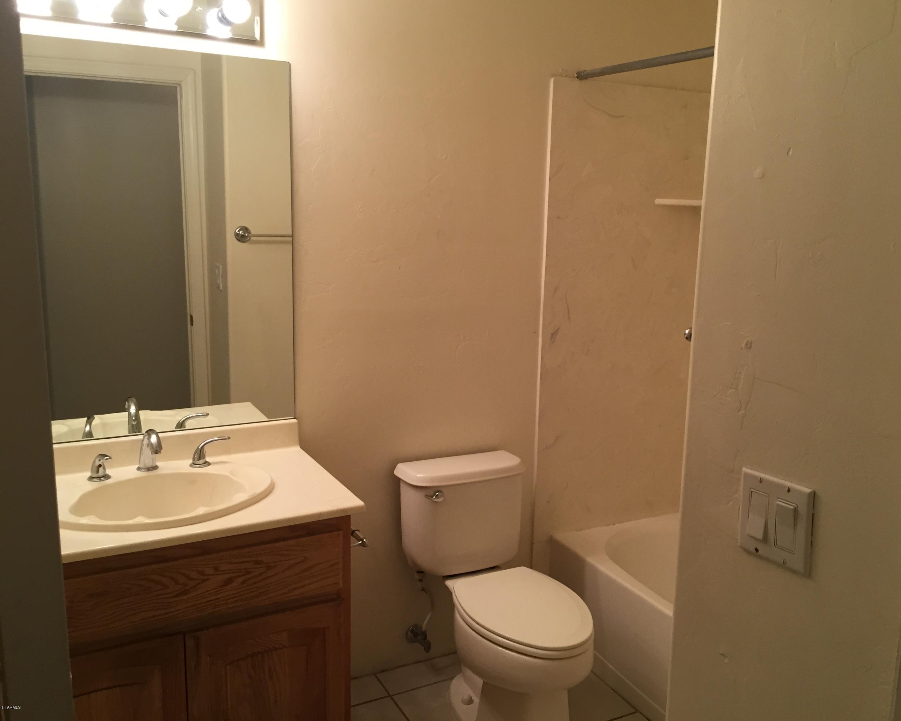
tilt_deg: -11.2
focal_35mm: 31
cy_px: 360
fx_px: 827
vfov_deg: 47.1
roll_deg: -3.2
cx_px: 483
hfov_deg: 57.1
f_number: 2.2
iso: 40
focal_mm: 4.15
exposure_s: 1/30
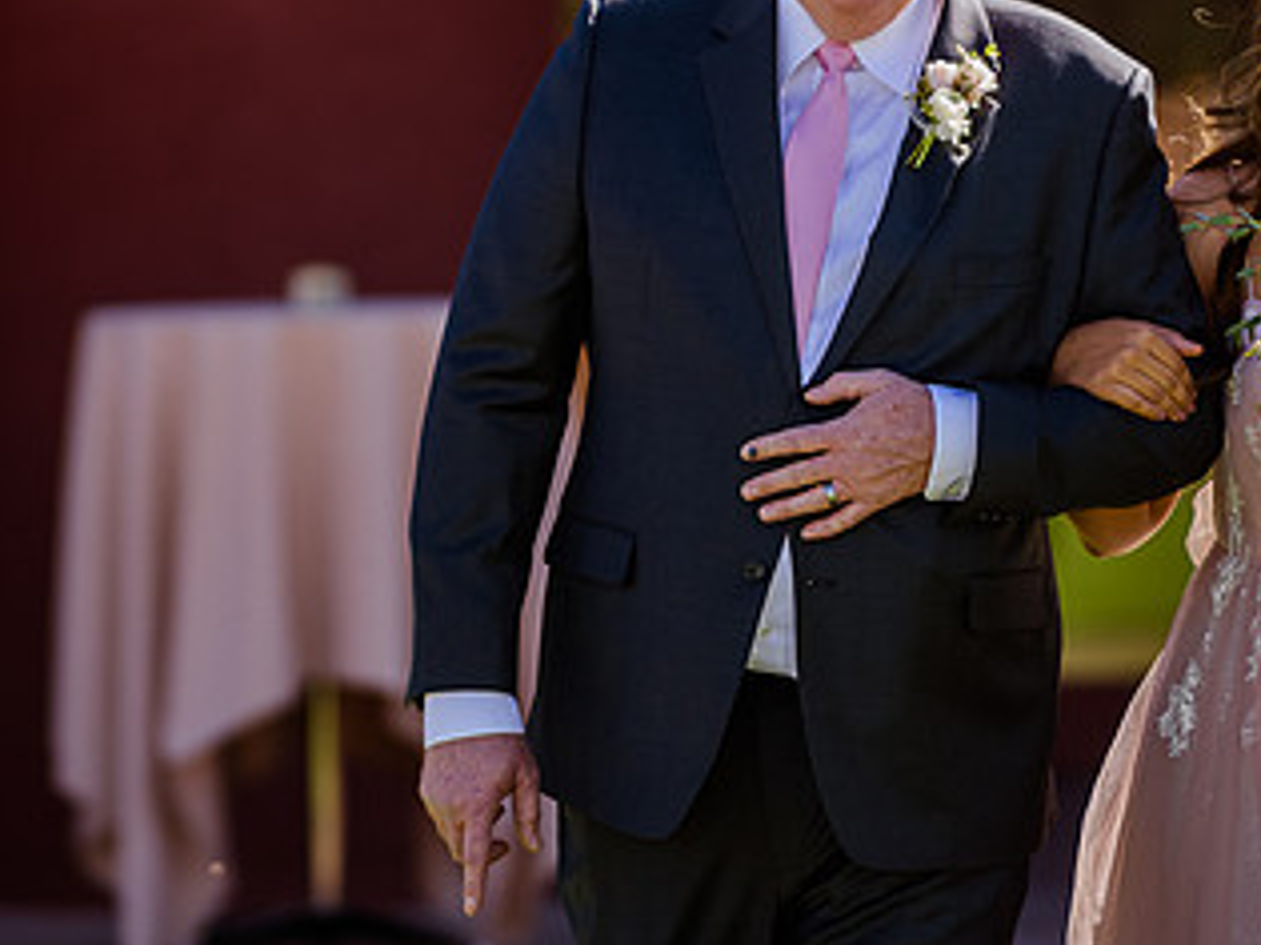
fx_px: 18790
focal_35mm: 516
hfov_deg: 3.8
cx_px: 656
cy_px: 125
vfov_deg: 2.9
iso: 200
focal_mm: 200
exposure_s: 1/800
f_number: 2.8
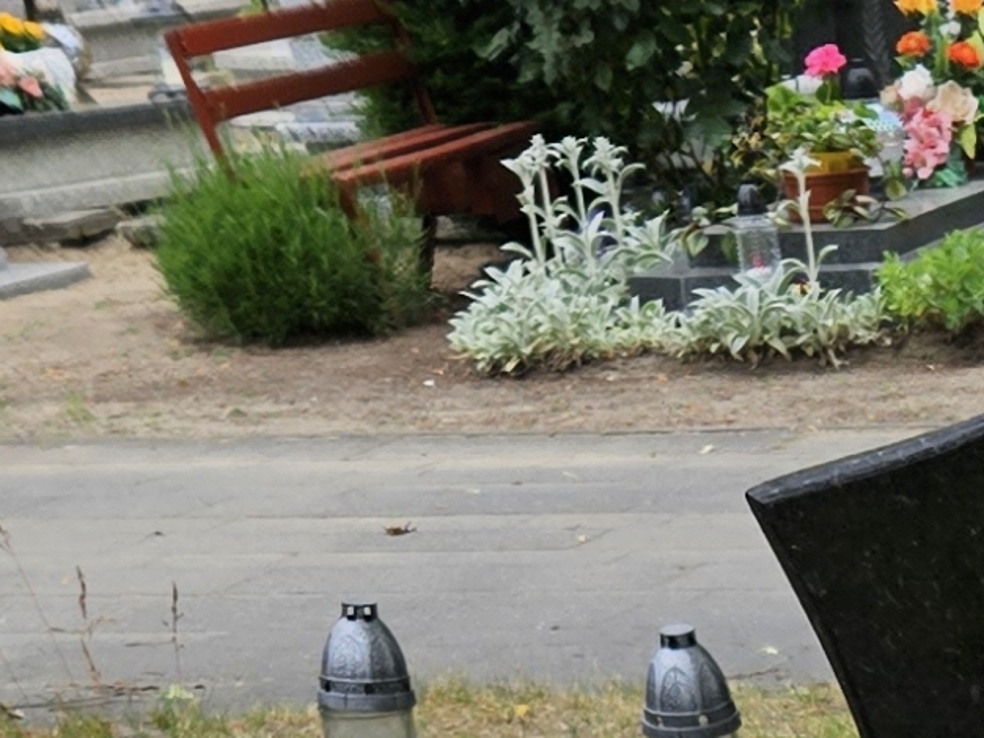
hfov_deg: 12.6
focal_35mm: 147
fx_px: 4177
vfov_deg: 9.0
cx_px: 1605
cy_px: 1862
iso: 25
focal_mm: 5.4
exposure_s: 1/633
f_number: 1.8
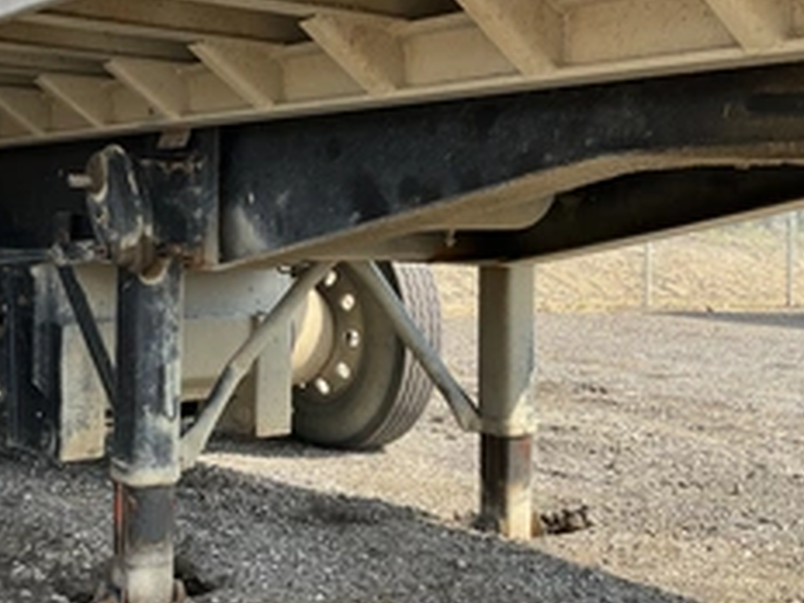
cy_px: 298
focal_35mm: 50
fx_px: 1161
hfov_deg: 37.5
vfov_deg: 29.1
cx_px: 225
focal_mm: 3
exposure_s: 1/155
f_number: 1.8
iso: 20
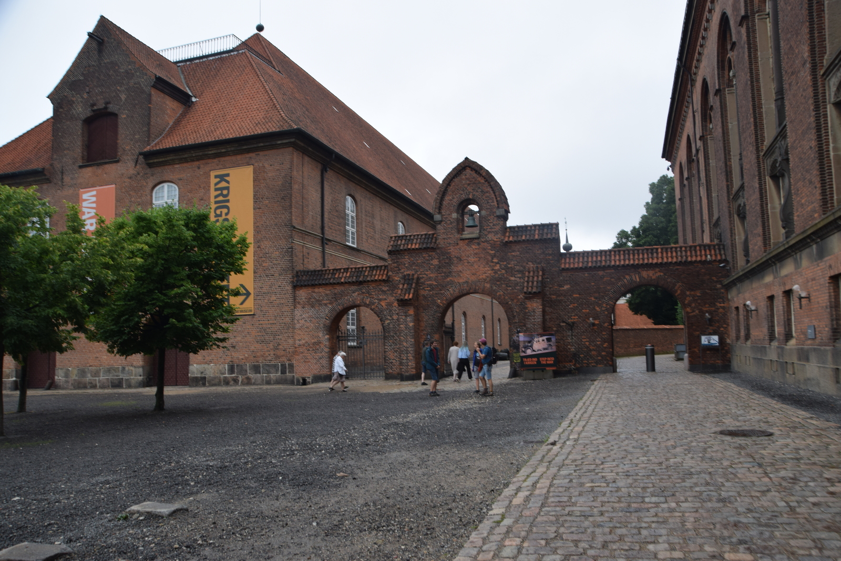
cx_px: 420
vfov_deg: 47.9
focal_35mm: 27
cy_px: 280
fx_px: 631
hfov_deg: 67.4
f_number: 8
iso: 280
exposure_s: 1/250
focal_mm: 18
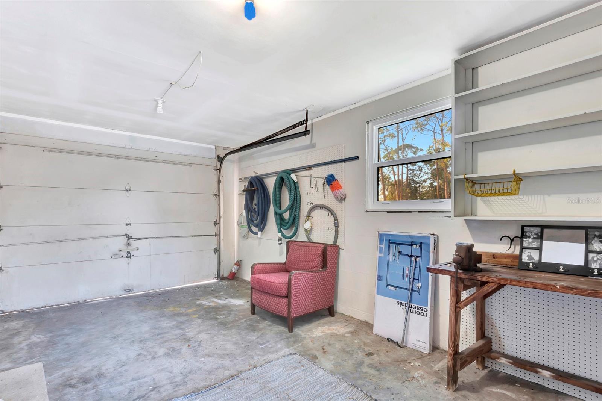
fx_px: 268
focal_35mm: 16
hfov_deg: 96.7
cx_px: 301
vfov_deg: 73.8
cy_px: 200
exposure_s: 1/4
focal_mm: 16
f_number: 9
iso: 100
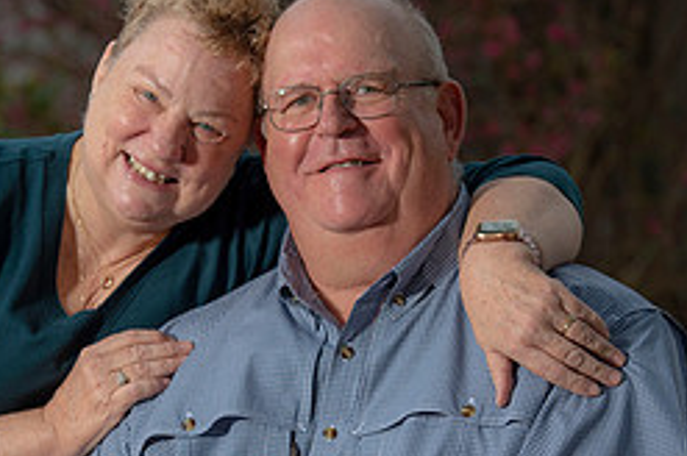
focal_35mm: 263
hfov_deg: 7.8
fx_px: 5012
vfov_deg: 5.2
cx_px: 259
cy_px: 414
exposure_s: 1/200
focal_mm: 112
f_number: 4.5
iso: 160
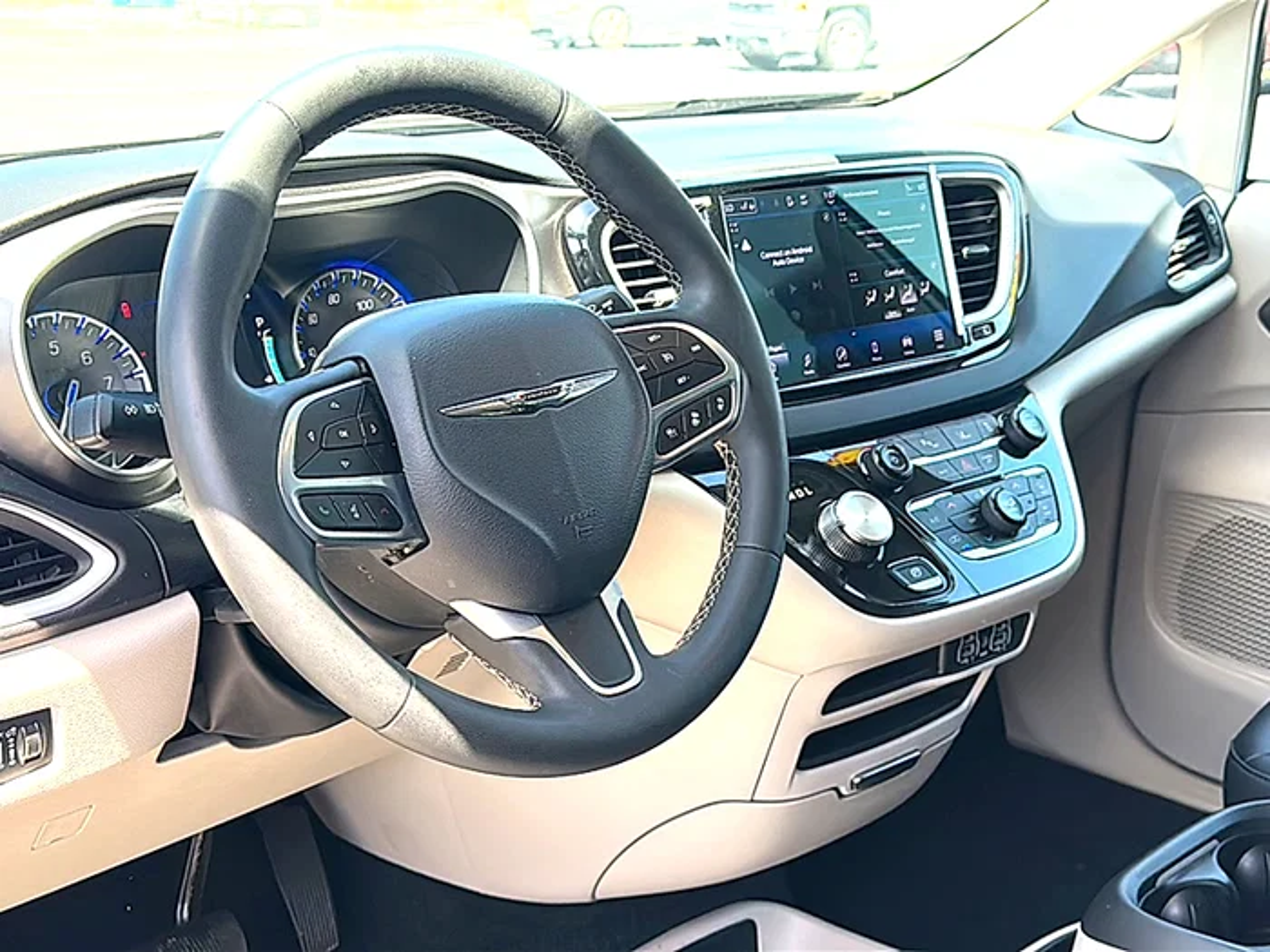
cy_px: 476
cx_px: 635
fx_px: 1357
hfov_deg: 50.1
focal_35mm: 37
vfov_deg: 38.7
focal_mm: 6.86
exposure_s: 1/461
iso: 125
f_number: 1.78
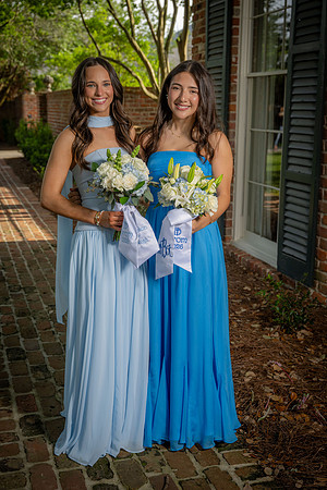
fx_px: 613
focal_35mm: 45
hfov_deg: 29.9
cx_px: 164
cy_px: 245
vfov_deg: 43.6
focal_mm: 45
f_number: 5
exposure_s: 1/160
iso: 100
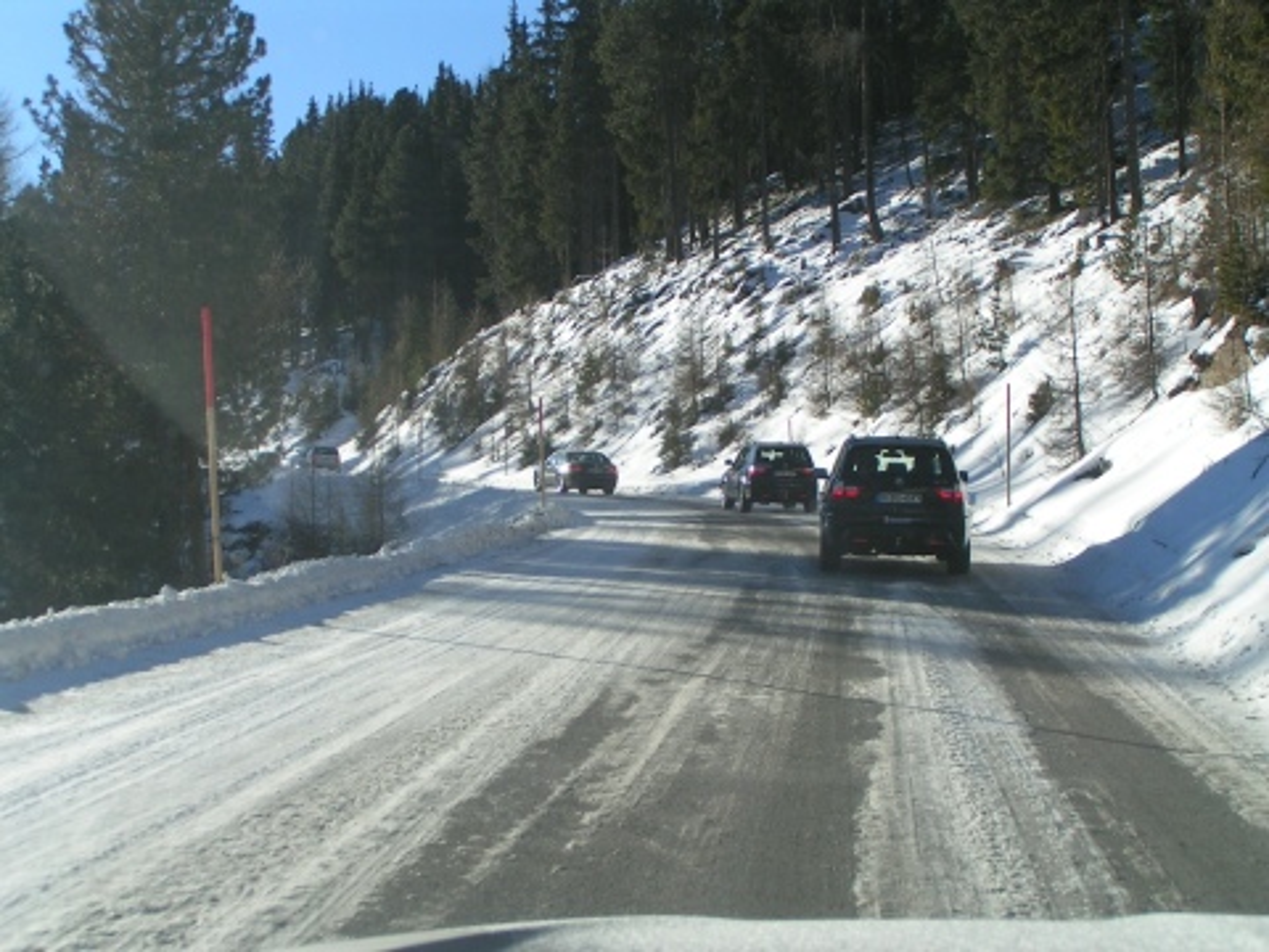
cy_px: 476
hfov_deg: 33.8
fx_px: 2090
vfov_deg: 25.7
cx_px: 634
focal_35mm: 57
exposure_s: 1/400
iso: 50
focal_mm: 8.7
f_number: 5
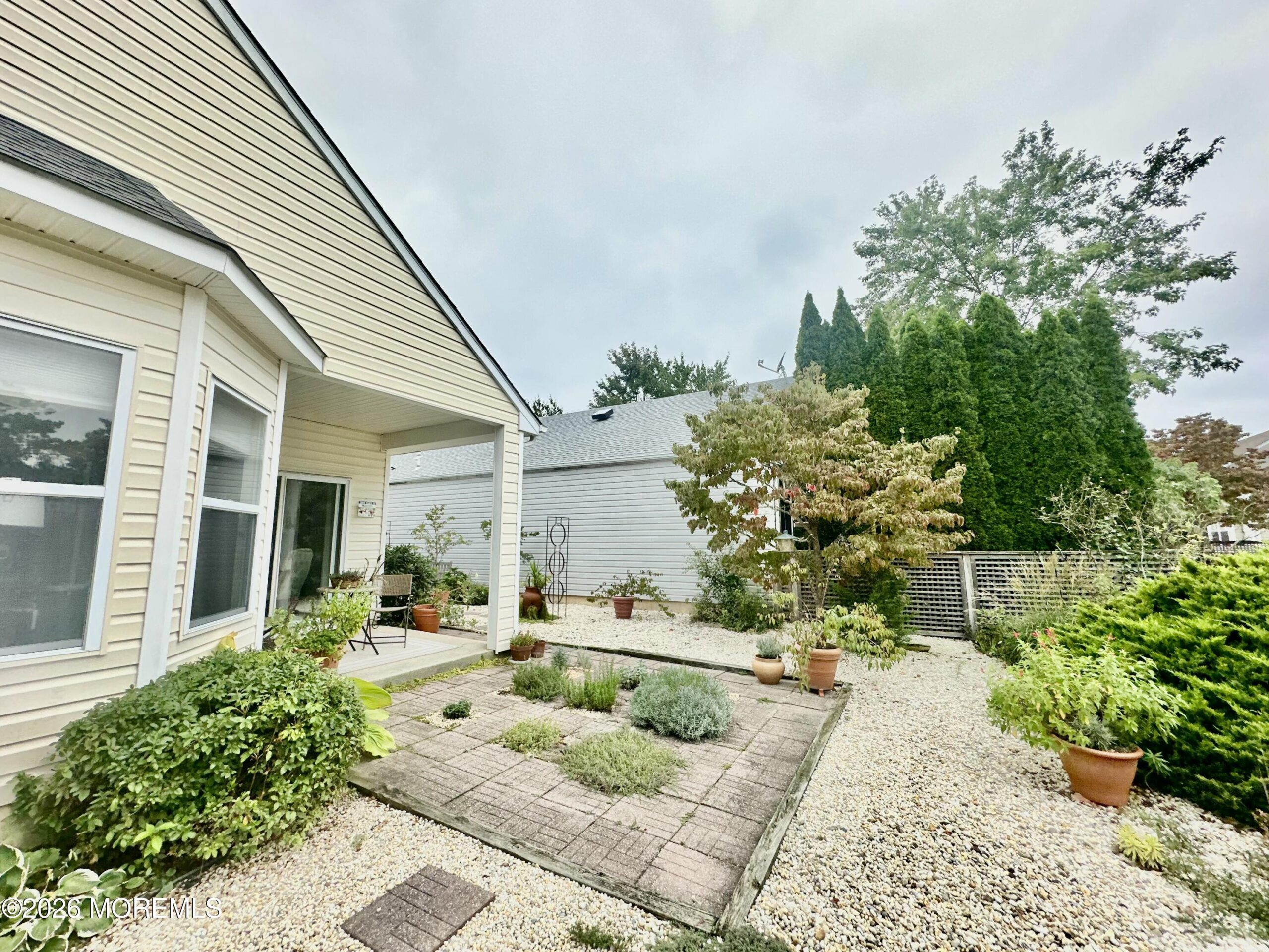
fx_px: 513
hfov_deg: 102.1
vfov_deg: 85.7
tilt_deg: +8.9
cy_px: 476
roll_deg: -2.0
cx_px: 634
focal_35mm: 14
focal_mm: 2.22
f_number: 2.2
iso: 40
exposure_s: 1/812
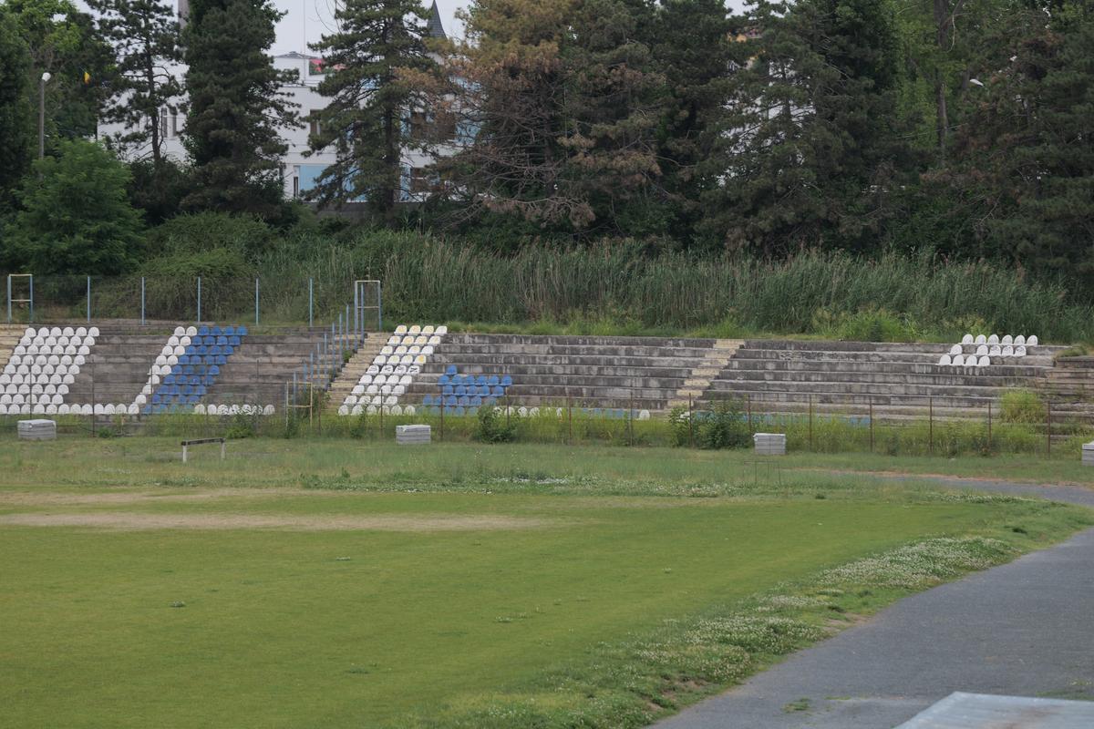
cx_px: 547
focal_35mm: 105
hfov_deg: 19.5
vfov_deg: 13.0
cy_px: 364
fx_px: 3191
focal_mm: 105
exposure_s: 1/1000
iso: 100
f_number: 4
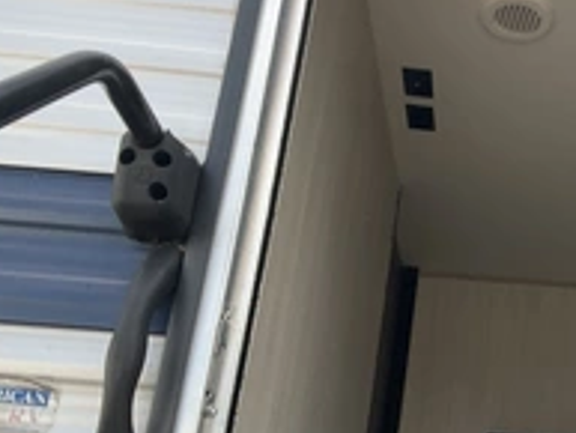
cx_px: 552
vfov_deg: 24.4
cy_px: 242
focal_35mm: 60
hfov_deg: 30.3
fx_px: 999
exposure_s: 1/529
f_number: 1.8
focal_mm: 3
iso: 25
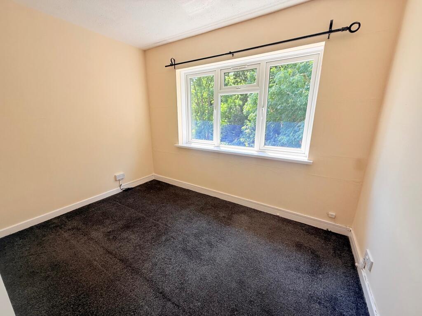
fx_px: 171
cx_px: 211
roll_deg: -1.3
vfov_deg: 85.7
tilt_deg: -13.8
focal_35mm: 14
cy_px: 158
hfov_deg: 102.1
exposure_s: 1/129
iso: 50
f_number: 2.2
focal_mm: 2.22
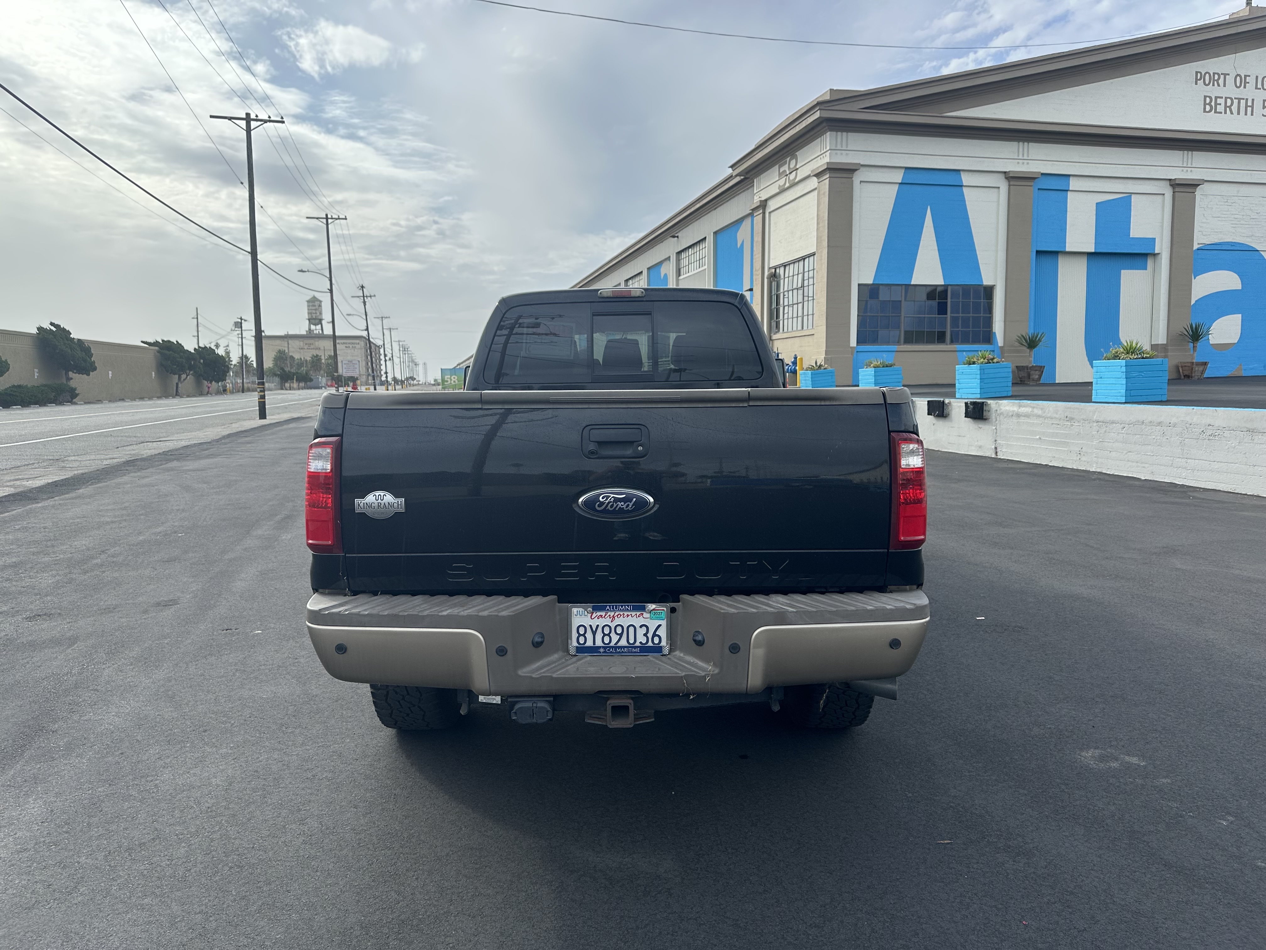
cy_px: 475
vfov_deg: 56.8
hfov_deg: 71.6
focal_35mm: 24
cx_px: 633
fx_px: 878
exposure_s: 1/2967
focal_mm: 6.86
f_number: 1.78
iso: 80
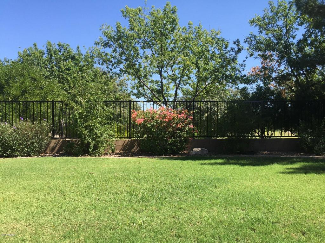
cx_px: 162
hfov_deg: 61.7
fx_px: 272
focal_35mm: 29
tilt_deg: +0.1
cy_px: 122
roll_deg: -1.9
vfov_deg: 48.2
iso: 32
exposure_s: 1/989
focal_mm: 4.15
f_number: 2.2
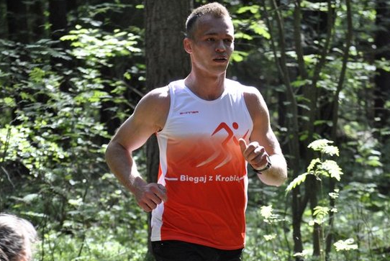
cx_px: 230
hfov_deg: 14.2
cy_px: 141
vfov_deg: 9.6
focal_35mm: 144
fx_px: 1562
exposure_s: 1/500
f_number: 4.2
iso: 800
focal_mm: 80
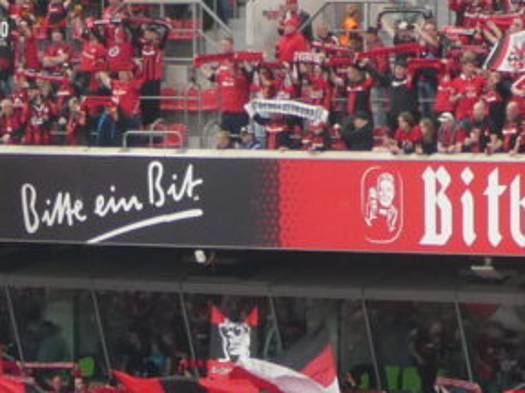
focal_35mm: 467
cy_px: 1026
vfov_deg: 3.1
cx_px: 379
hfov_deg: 4.2
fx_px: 7083
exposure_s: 1/125
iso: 160
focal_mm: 15
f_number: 4.8
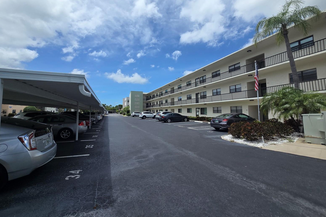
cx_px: 158
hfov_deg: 104.2
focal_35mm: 14
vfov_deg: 81.1
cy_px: 100
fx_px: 127
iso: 50
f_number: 2.2
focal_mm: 2.2
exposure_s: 1/3427
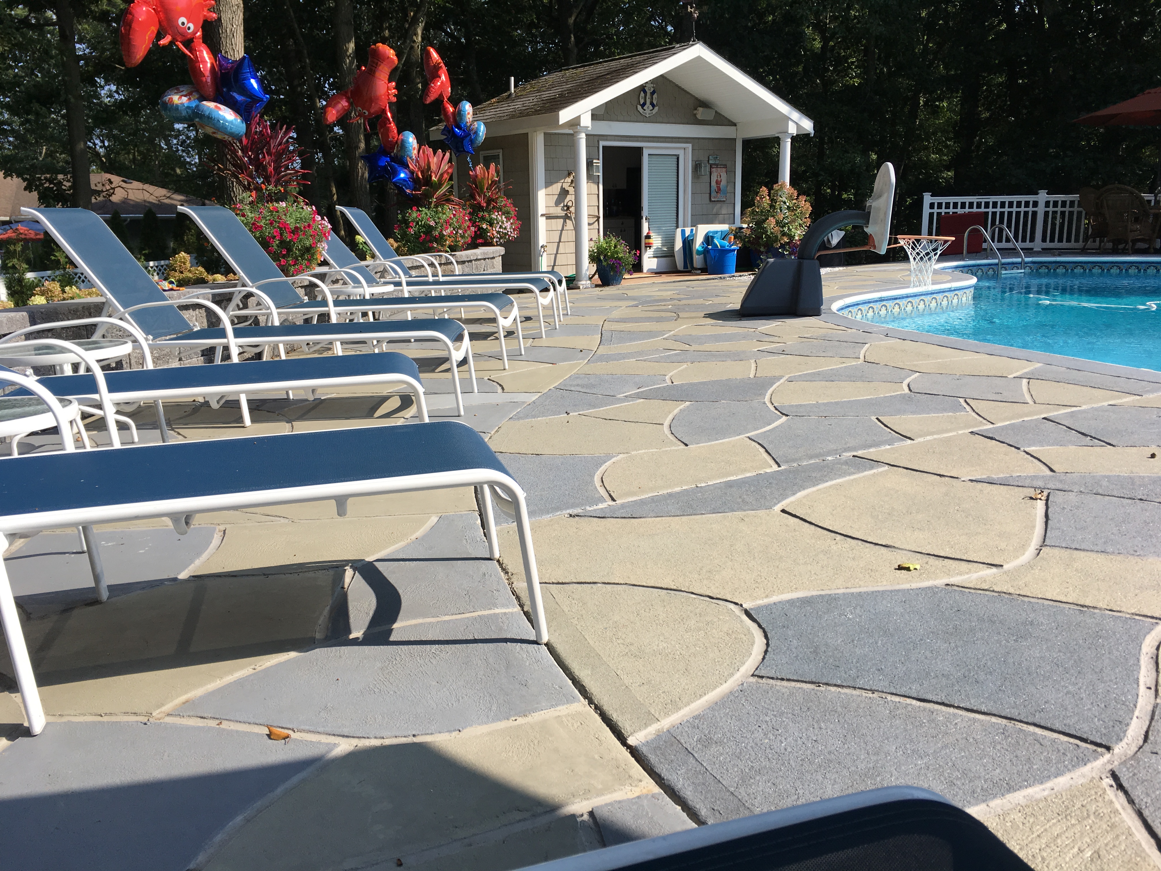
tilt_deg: -11.7
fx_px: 973
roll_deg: +0.6
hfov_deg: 61.7
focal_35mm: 29
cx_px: 580
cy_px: 436
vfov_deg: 48.2
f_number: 2.2
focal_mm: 4.15
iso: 25
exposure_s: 1/1326
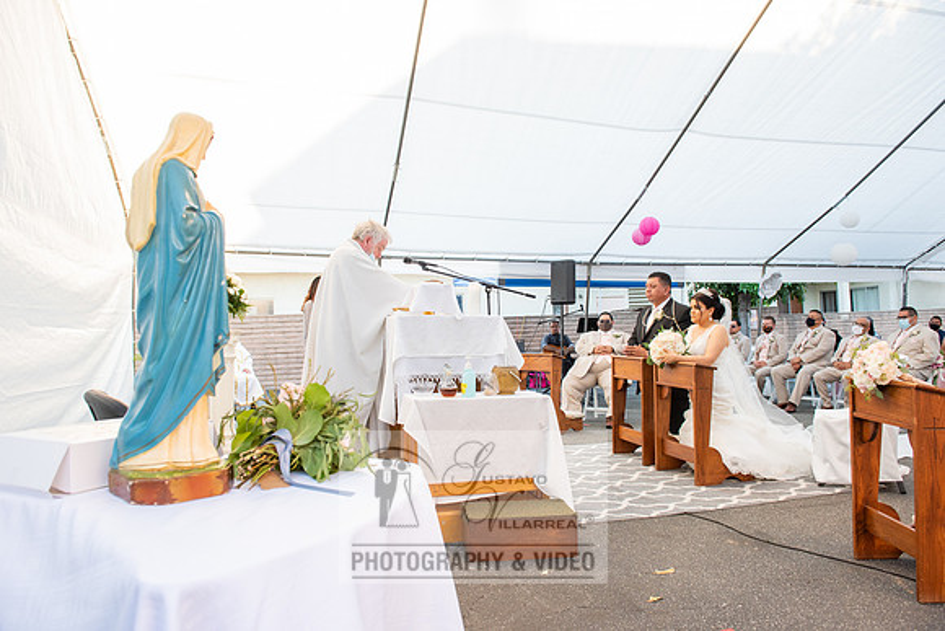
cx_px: 472
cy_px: 316
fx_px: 630
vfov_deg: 53.2
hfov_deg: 73.7
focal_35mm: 24
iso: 800
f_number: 6.3
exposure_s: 1/125
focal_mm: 24
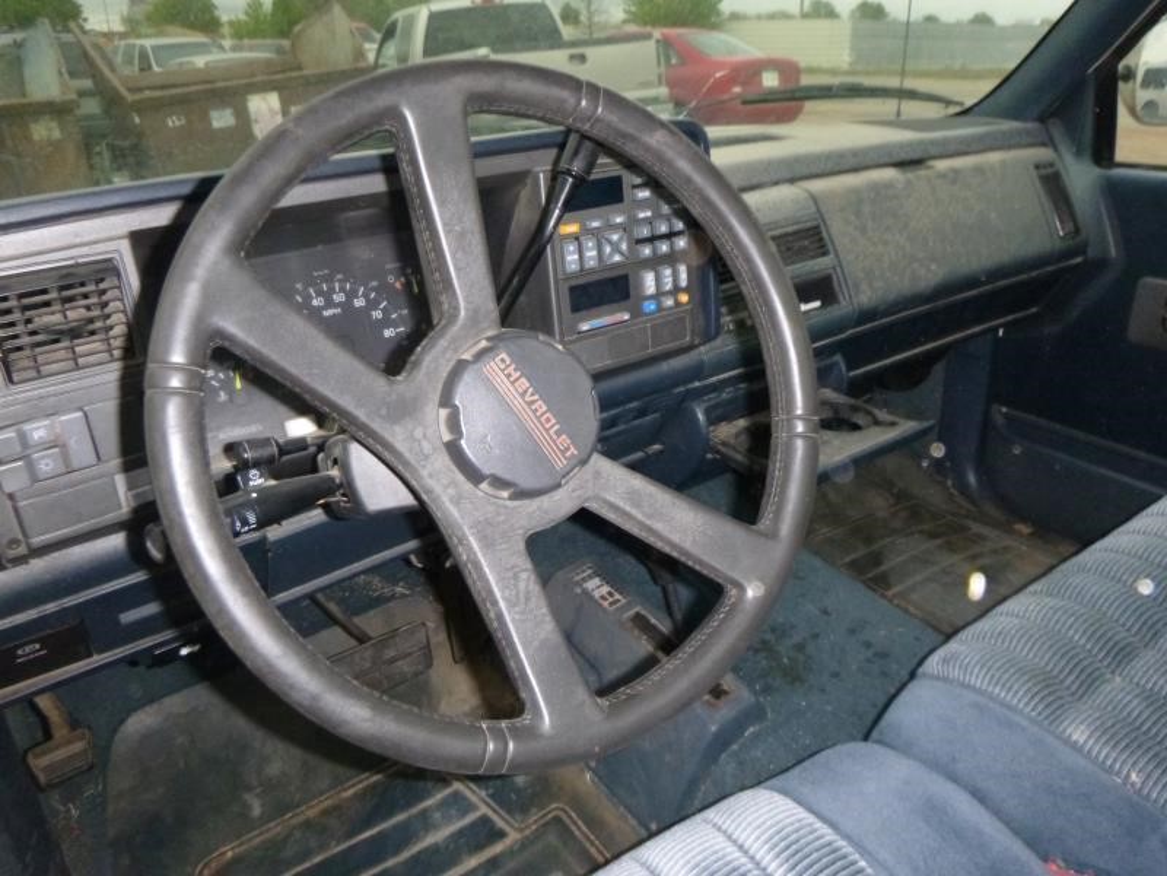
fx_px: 843
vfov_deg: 54.9
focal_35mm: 25
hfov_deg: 69.4
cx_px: 584
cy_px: 438
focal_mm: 4.5
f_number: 3.9
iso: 400
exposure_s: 1/60
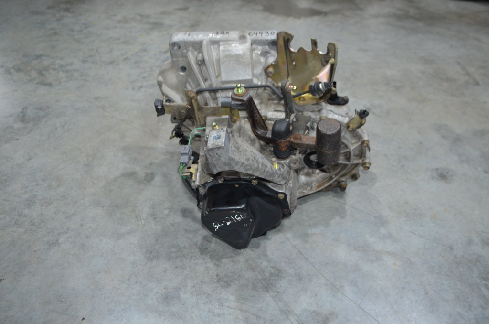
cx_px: 244
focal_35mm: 33
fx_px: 447
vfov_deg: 39.8
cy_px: 162
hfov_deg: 57.3
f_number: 3.8
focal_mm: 22
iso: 900
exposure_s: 1/60
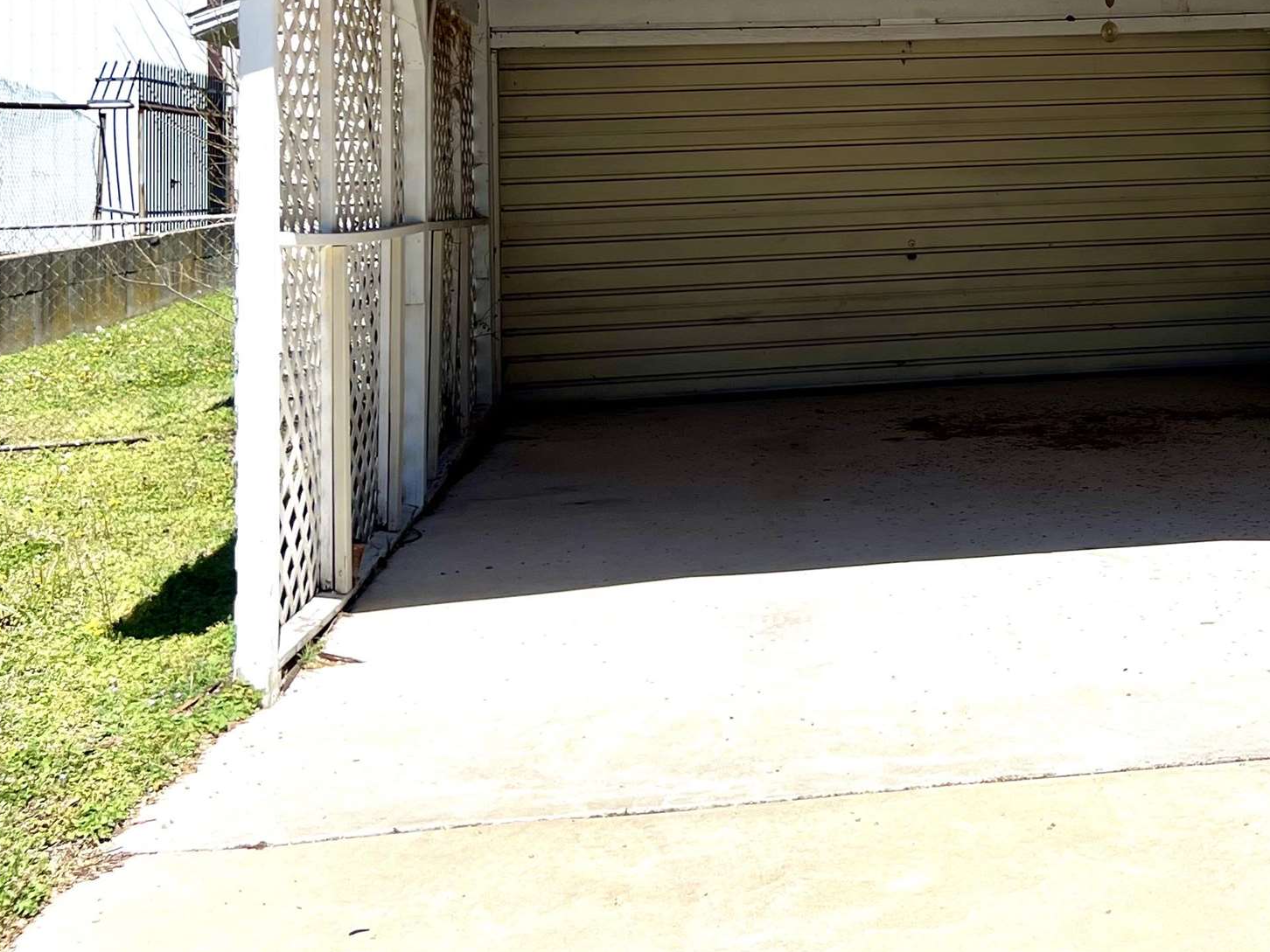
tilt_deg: +3.9
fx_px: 2018
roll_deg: +1.8
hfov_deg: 33.6
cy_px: 38
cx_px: 1064
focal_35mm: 55
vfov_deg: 25.5
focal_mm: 5.7
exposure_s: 1/5882
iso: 50
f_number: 1.5
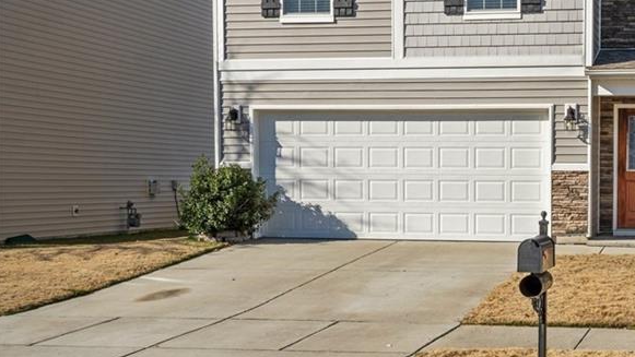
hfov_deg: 33.8
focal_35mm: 59
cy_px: 85
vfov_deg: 20.2
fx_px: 994
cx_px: 556
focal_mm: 32
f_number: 11
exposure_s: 1/160
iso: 100
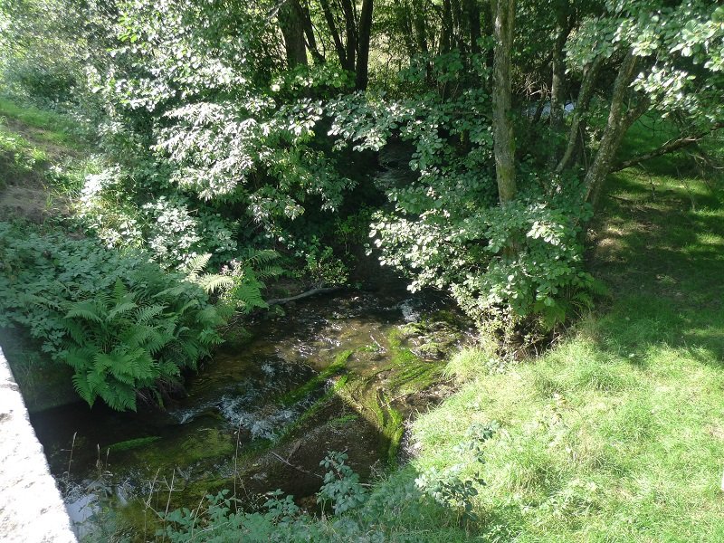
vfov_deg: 38.7
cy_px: 272
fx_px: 774
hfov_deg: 50.1
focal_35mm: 37
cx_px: 362
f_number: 2.8
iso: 125
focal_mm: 7.9
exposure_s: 1/125
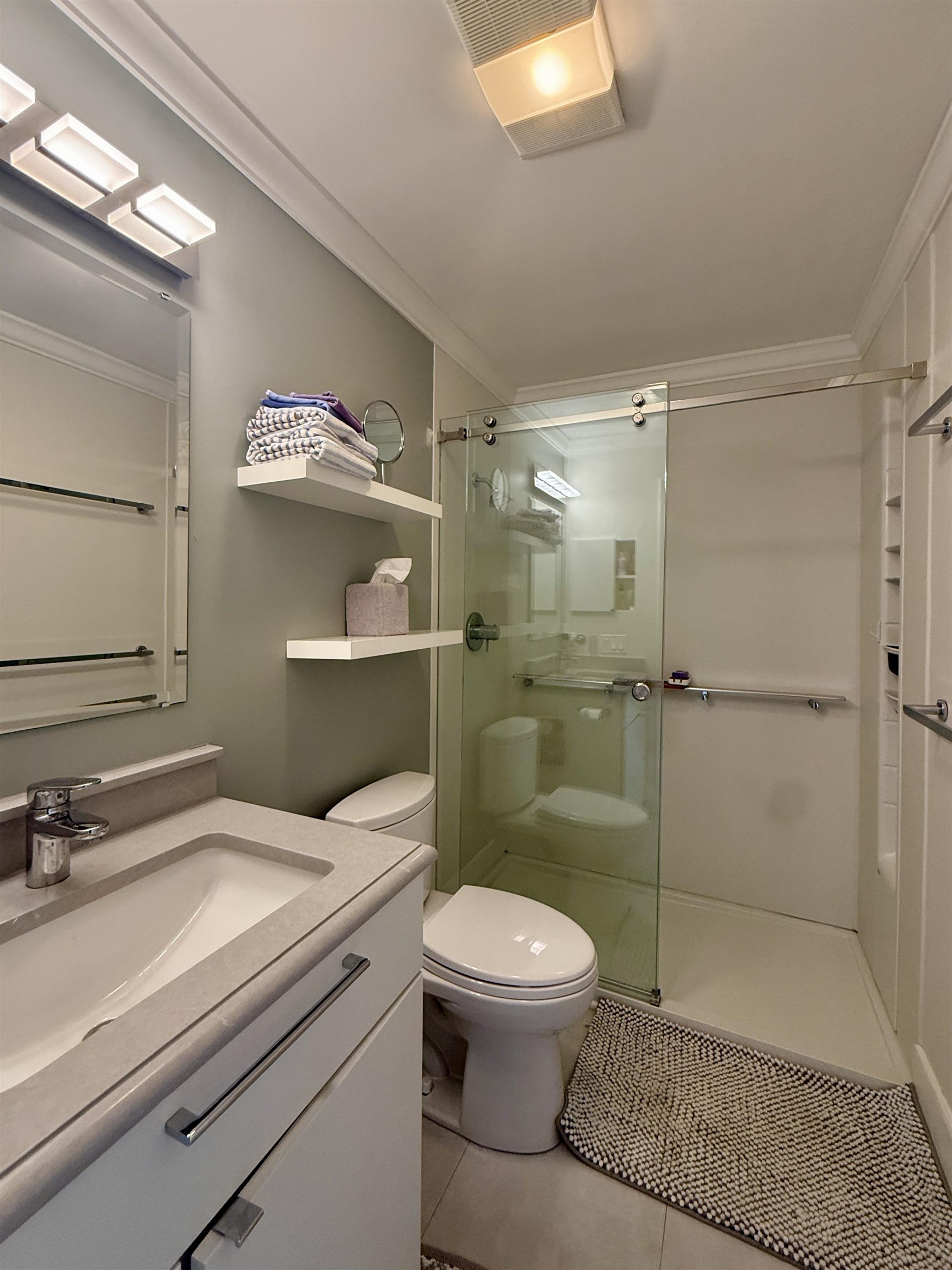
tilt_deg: -1.8
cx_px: 476
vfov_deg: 102.1
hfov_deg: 85.7
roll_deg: -1.4
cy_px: 635
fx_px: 514
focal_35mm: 14
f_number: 2.2
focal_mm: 2.22
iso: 200
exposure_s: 1/120
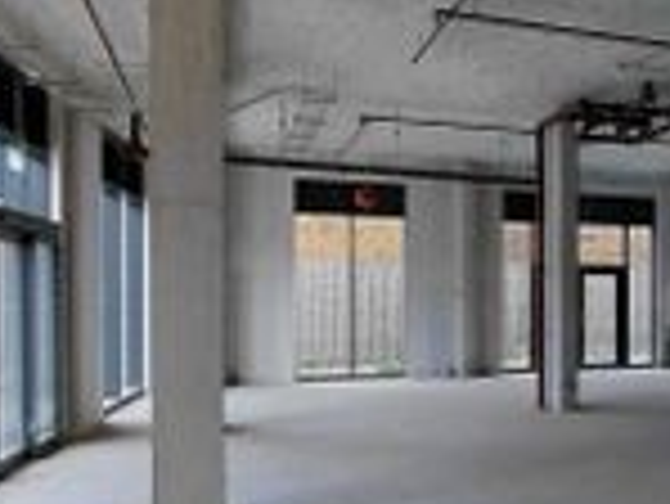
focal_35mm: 43
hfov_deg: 41.0
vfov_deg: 33.5
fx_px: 833
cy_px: 306
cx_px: 580
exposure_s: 1/30
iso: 400
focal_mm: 1.64
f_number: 2.2
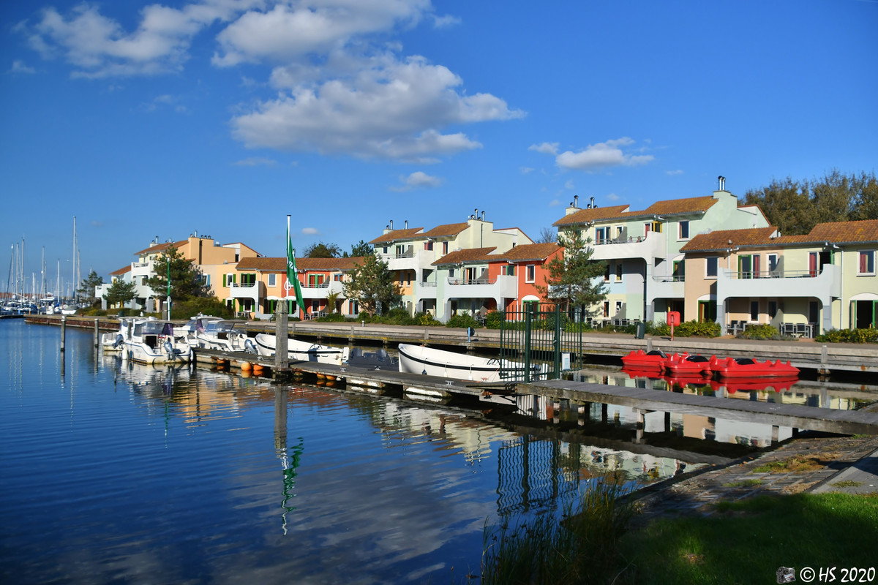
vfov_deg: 47.9
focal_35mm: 27
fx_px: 658
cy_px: 292
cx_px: 439
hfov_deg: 67.4
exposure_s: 1/1600
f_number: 4.5
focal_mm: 18
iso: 200
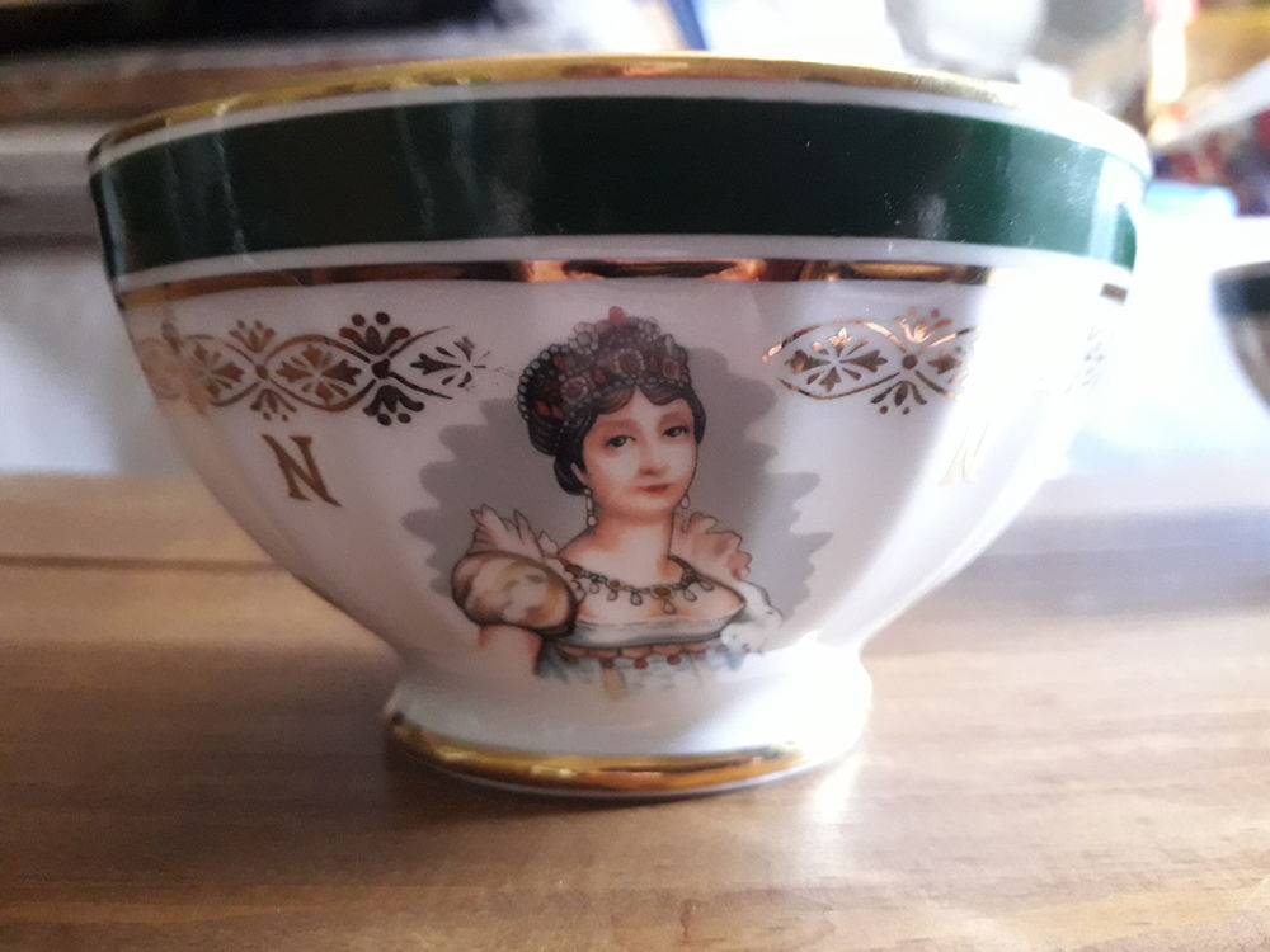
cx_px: 635
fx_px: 991
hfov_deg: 65.3
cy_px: 476
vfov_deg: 51.4
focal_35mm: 27
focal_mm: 3.6
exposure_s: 1/20
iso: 500
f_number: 1.9
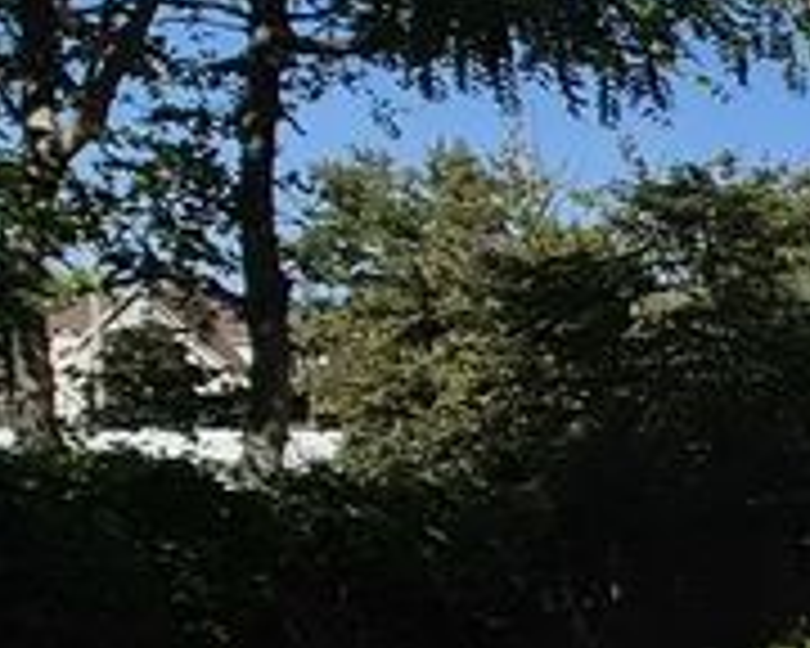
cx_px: 1863
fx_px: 1726
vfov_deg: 21.1
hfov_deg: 15.8
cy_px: 468
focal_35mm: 72
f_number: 2.2
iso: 50
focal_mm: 1.74
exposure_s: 1/3112
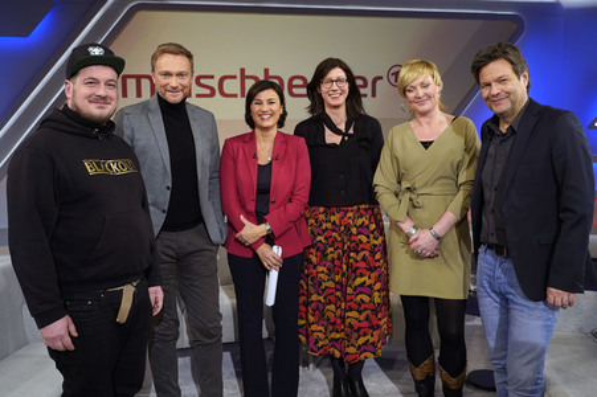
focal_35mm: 33
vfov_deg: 39.9
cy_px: 198
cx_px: 298
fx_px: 547
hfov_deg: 57.3
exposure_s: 1/160
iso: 1600
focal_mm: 33
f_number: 5.6
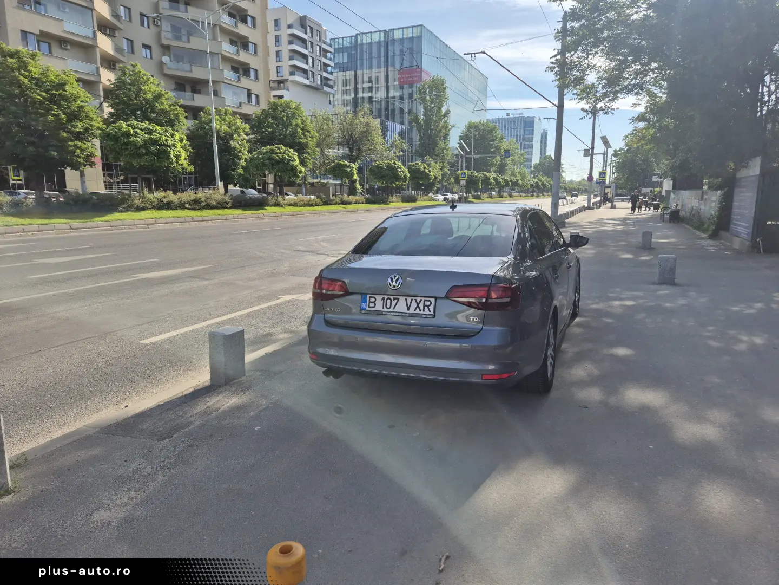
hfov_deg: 73.9
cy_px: 292
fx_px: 518
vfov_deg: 58.9
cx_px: 390
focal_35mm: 23
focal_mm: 5.4
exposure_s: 1/1716
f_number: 1.8
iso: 25
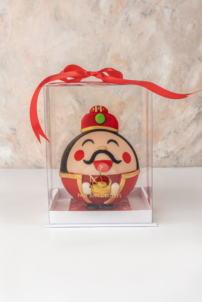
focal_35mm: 55
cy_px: 151
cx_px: 101
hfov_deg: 24.6
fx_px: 462
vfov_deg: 36.2
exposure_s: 1/125
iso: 100
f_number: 11
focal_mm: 55
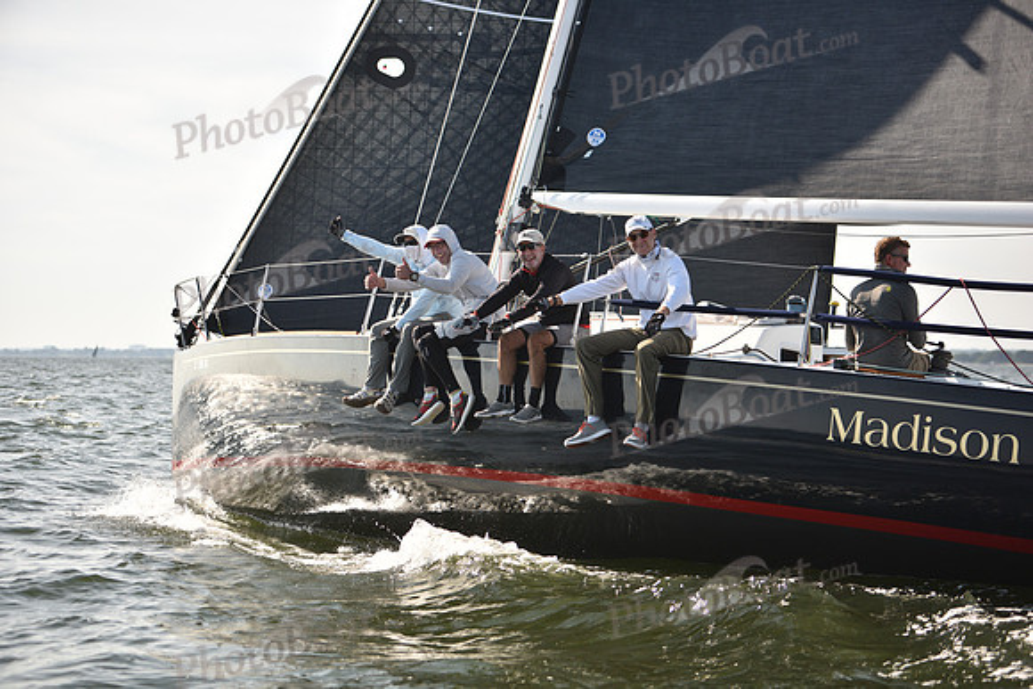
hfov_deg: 28.8
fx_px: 2009
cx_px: 516
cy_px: 344
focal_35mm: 70
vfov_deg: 19.5
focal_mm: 70
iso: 250
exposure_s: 1/1000
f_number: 2.8
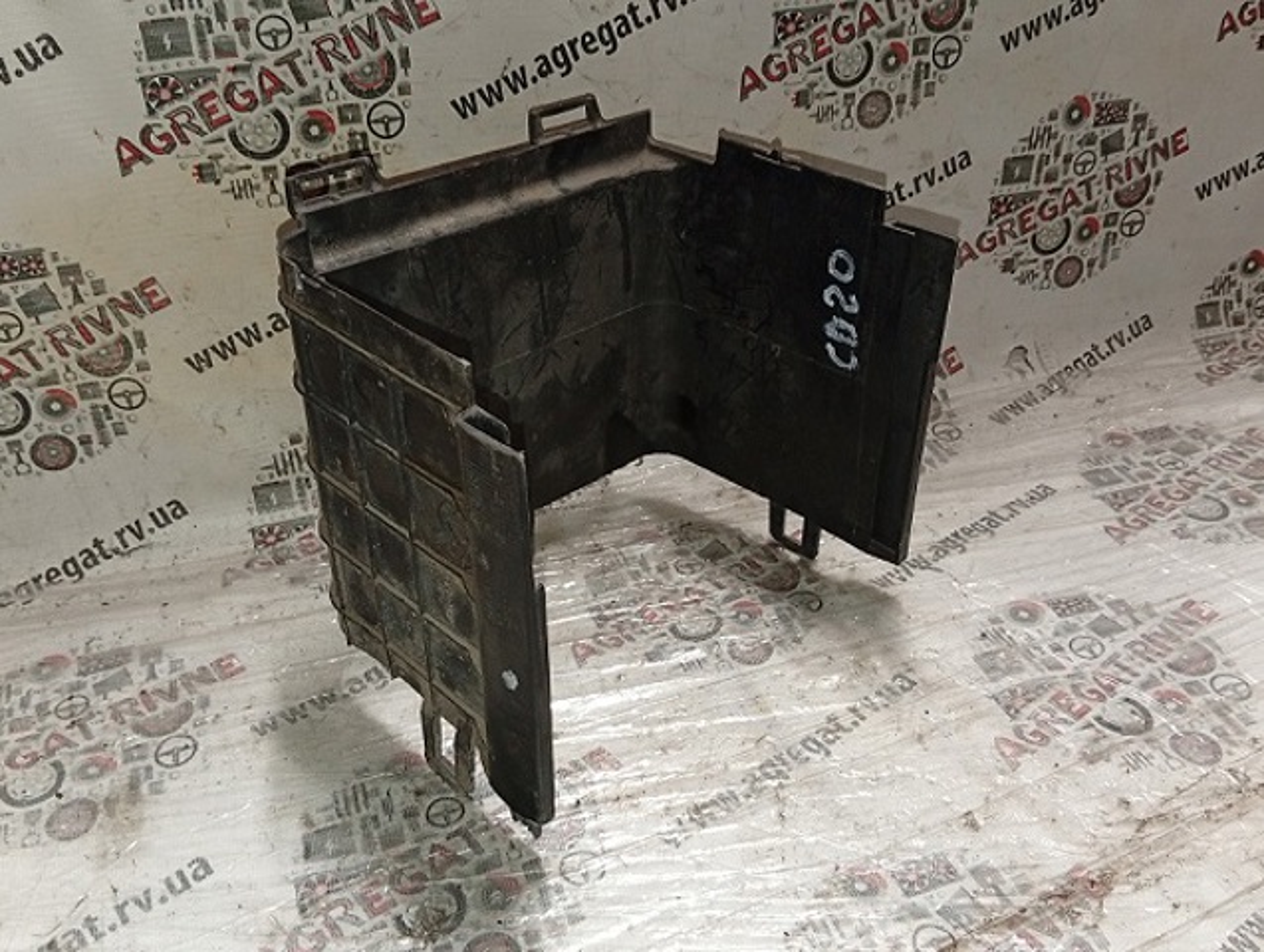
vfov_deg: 45.6
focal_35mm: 31
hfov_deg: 58.3
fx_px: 1134
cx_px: 632
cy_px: 476
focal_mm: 3.96
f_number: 1.8
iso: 715
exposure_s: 1/33.3
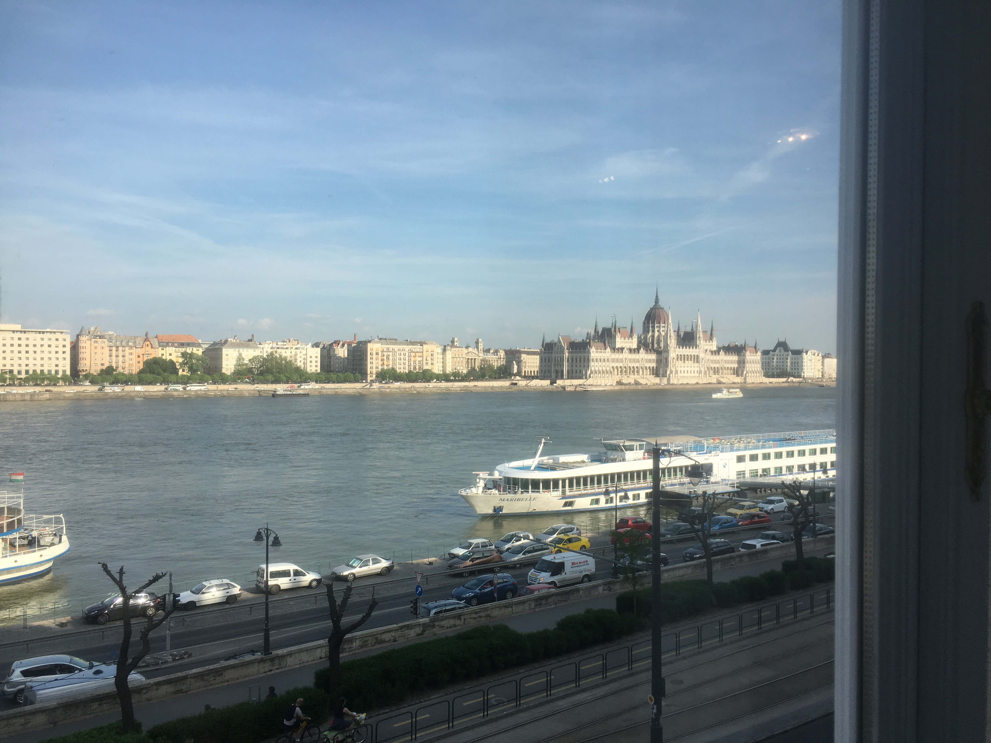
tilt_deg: +0.6
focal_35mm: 29
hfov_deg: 61.7
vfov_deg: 48.2
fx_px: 830
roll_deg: -0.7
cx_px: 496
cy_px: 372
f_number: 2.2
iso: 25
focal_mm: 4.15
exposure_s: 1/962
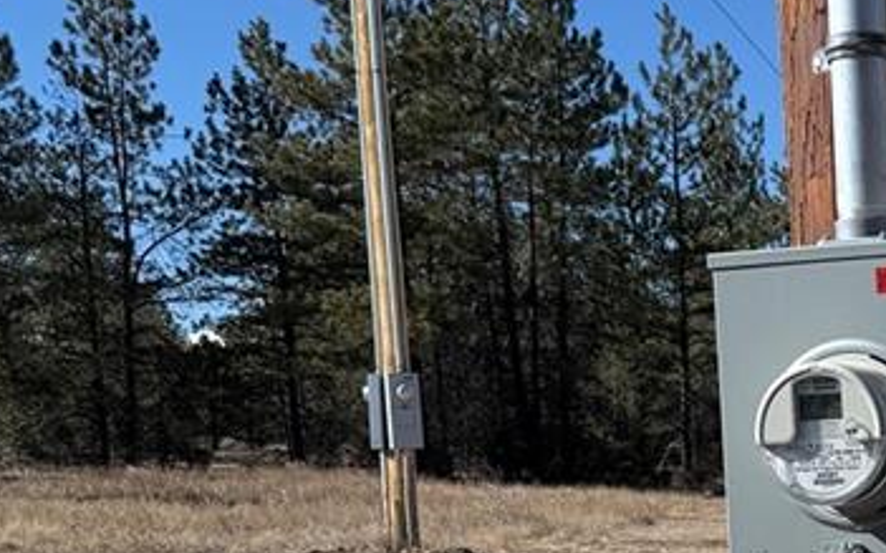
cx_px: 1037
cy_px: 747
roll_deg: +1.1
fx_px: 2100
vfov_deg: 14.3
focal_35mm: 87
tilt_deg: -7.1
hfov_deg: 22.2
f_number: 1.78
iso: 80
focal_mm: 6.76
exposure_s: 1/4673
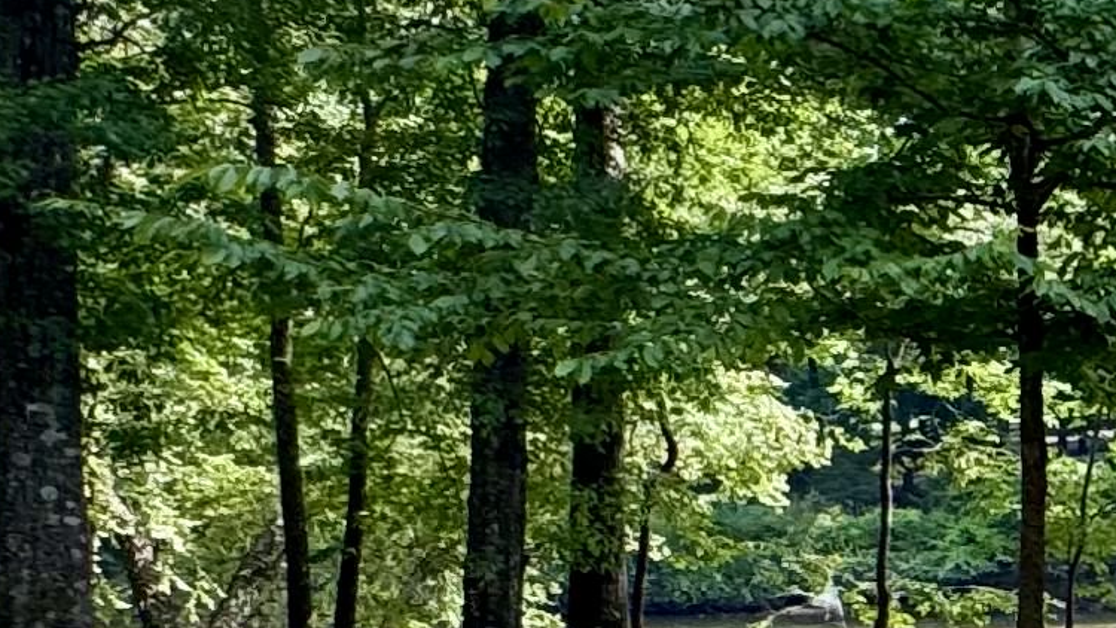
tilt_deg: -2.8
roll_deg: -1.4
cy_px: 585
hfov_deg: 17.3
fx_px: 2427
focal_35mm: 82
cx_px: 2318
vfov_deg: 14.6
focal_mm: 2.22
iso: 40
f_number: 2.2
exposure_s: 1/220
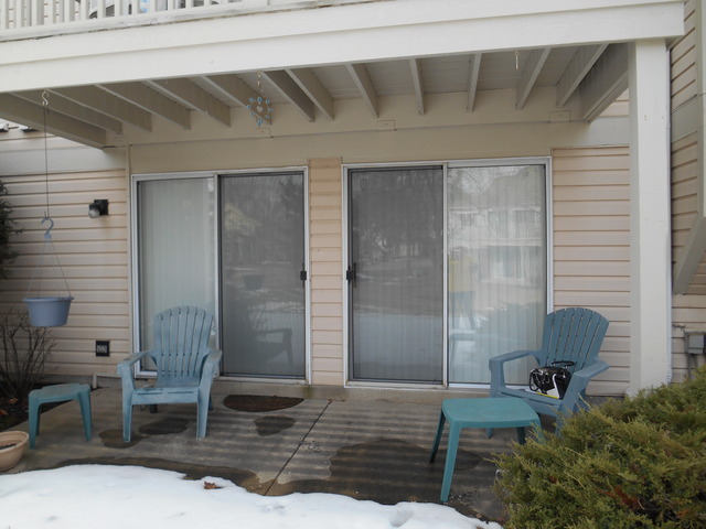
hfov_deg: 67.3
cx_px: 353
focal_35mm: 26
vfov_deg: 53.1
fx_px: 530
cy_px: 264
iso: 80
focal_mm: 4.7
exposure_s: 1/200
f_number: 3.4
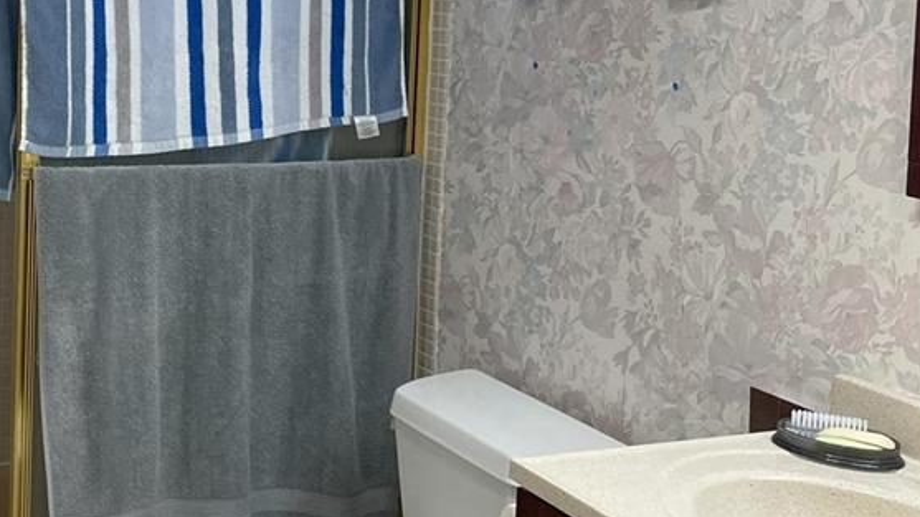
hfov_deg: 33.8
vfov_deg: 19.5
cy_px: 88
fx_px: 1488
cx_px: 250
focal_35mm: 61
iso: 40
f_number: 1.6
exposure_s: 1/120
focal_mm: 4.2
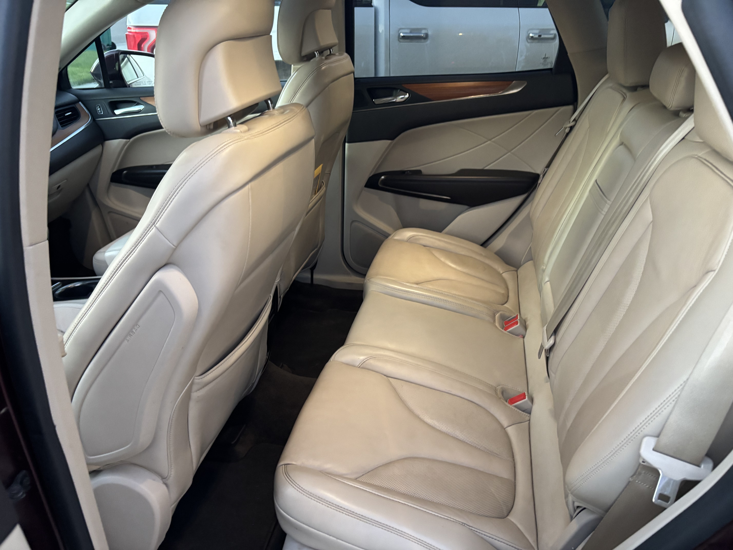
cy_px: 275
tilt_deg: -22.7
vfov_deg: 53.1
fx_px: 551
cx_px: 366
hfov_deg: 67.3
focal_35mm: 26
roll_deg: -4.5
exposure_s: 1/53
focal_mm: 5.96
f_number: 1.6
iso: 500
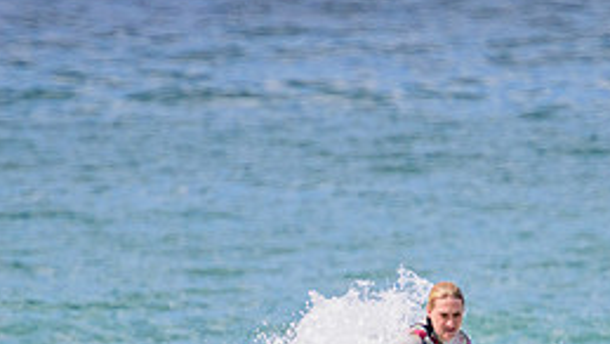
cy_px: 442
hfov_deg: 1.2
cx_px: 476
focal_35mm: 1876
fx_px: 30360
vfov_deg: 0.6
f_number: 11
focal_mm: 800
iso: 1100
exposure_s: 1/2000
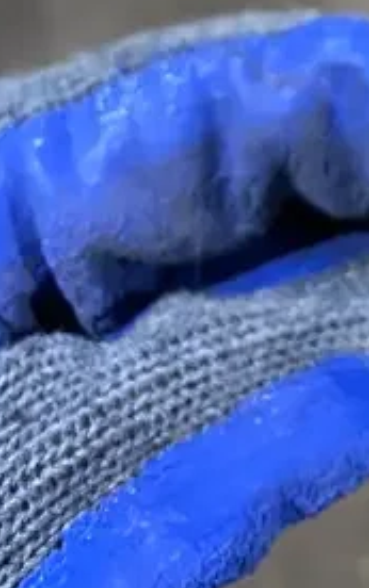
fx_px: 1252
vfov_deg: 22.4
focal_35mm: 78
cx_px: 563
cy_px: -259
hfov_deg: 15.4
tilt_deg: -48.2
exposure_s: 1/60
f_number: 1.8
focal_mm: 4.25
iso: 320
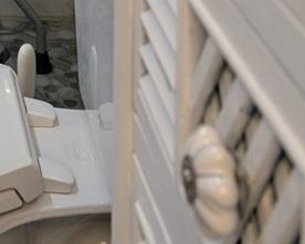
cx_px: -173
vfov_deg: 11.3
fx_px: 921
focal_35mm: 102
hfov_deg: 16.8
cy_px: -414
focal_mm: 6.9
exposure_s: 1/24
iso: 68
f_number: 1.68
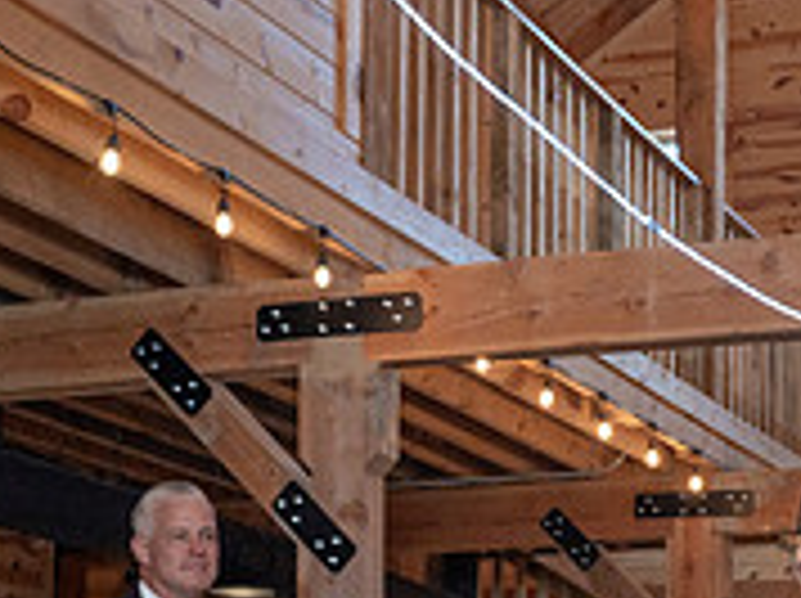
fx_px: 2288
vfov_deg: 14.0
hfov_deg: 19.4
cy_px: 888
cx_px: 745
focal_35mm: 99
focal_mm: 29
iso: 2000
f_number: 5.6
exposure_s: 1/200
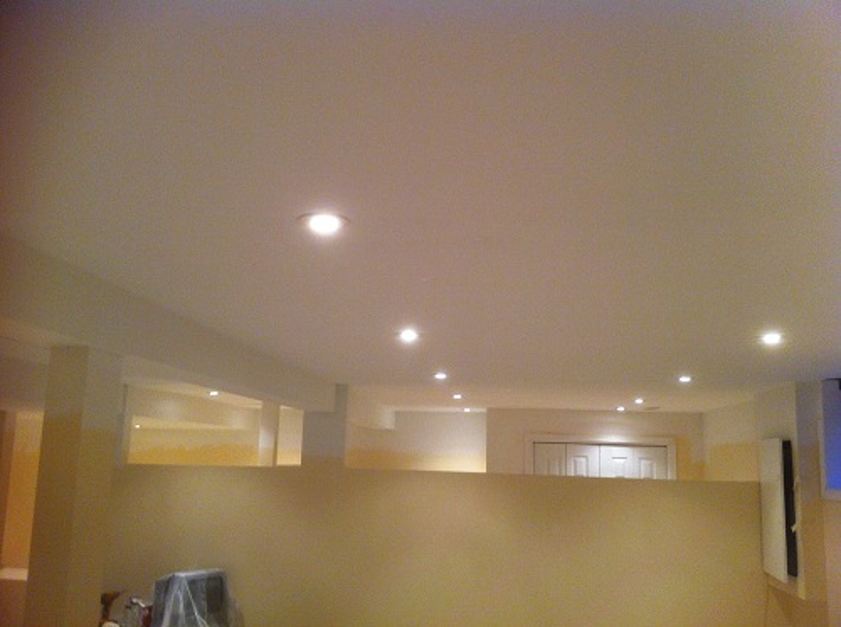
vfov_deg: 40.6
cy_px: 314
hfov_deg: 52.7
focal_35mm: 35
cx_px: 420
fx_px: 849
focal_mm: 3.85
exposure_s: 1/15
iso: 125
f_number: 2.8
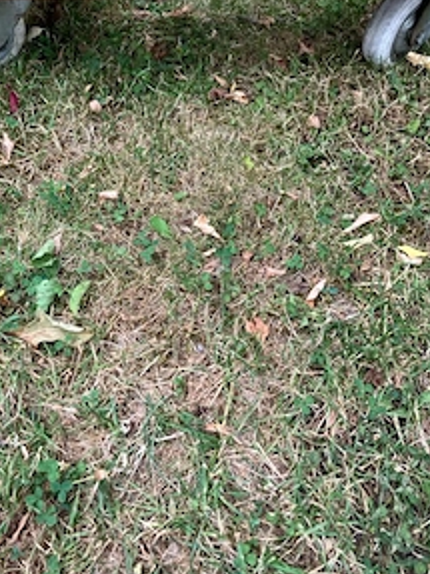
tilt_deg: -47.7
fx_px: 646
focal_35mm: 39
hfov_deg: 36.8
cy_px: 204
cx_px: 194
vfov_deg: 47.3
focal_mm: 3.99
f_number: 1.8
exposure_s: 1/104
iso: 80
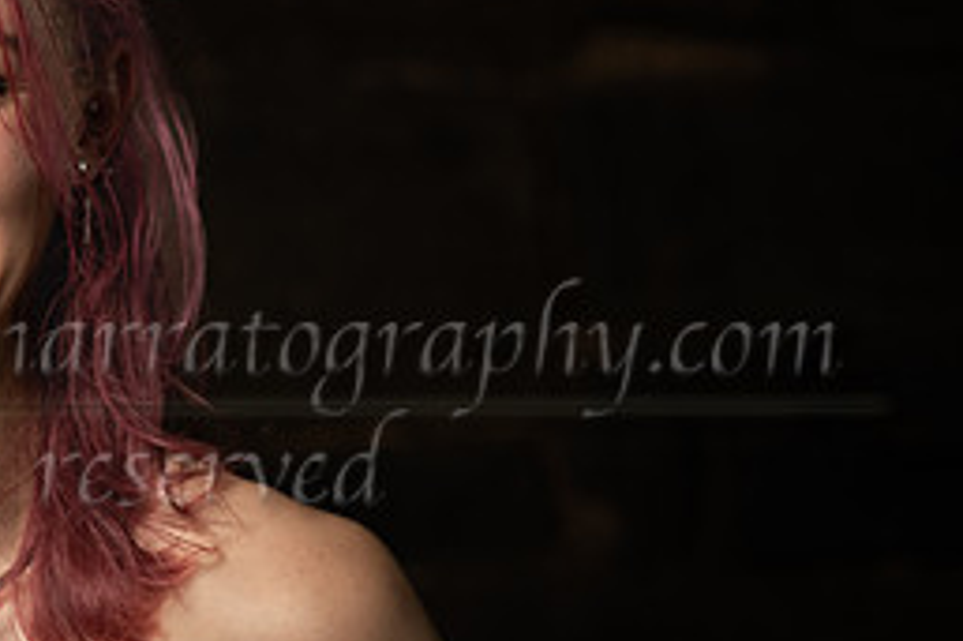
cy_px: 403
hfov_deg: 15.2
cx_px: -109
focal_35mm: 131
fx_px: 3502
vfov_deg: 10.4
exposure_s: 1/400
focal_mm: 58
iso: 400
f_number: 2.8
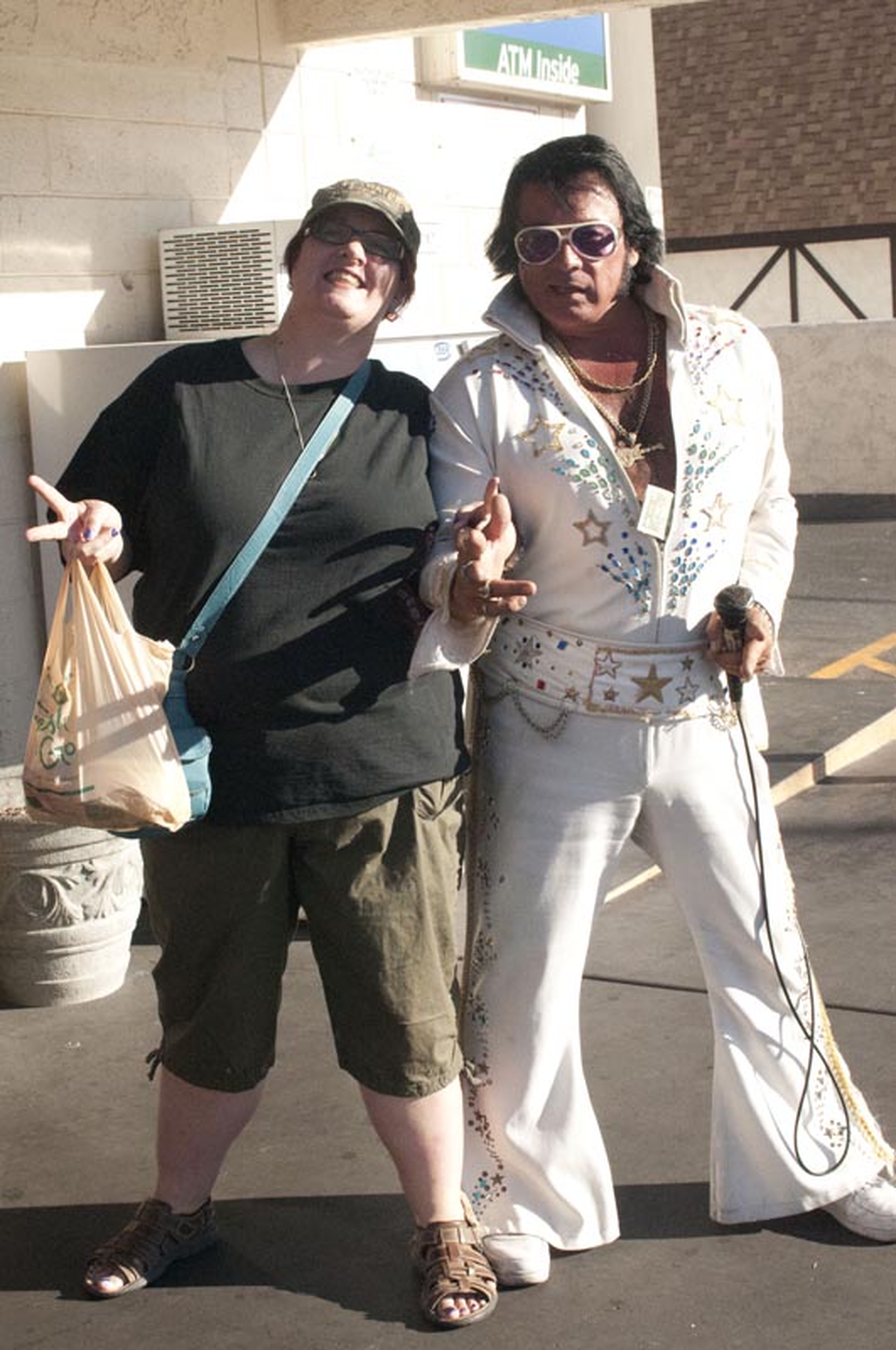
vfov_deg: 37.9
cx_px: 448
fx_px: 1966
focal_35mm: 52
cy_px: 675
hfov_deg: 25.7
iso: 3200
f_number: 13
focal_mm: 35
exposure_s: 1/640
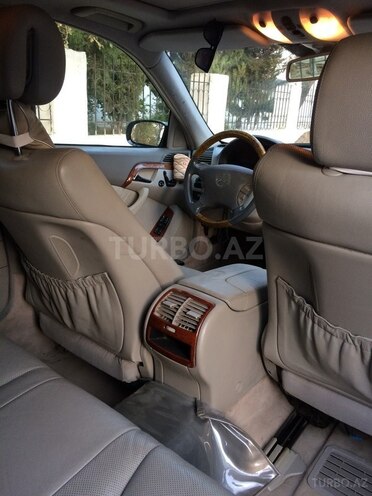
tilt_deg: -20.6
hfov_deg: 48.2
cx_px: 186
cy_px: 248
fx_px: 416
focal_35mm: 29
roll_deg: -2.2
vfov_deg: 61.7
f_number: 2.2
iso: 64
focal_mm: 4.15
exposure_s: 1/33
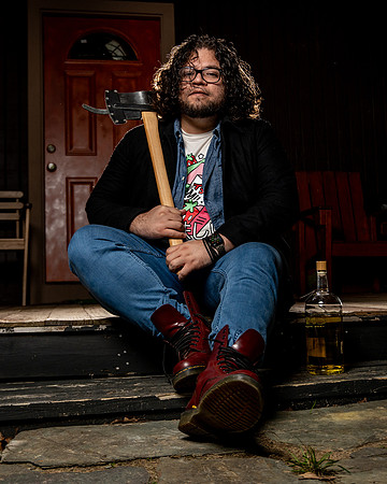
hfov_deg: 33.6
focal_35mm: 45
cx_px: 197
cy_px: 240
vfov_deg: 41.4
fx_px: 640
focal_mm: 31
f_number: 4
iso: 500
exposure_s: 1/250
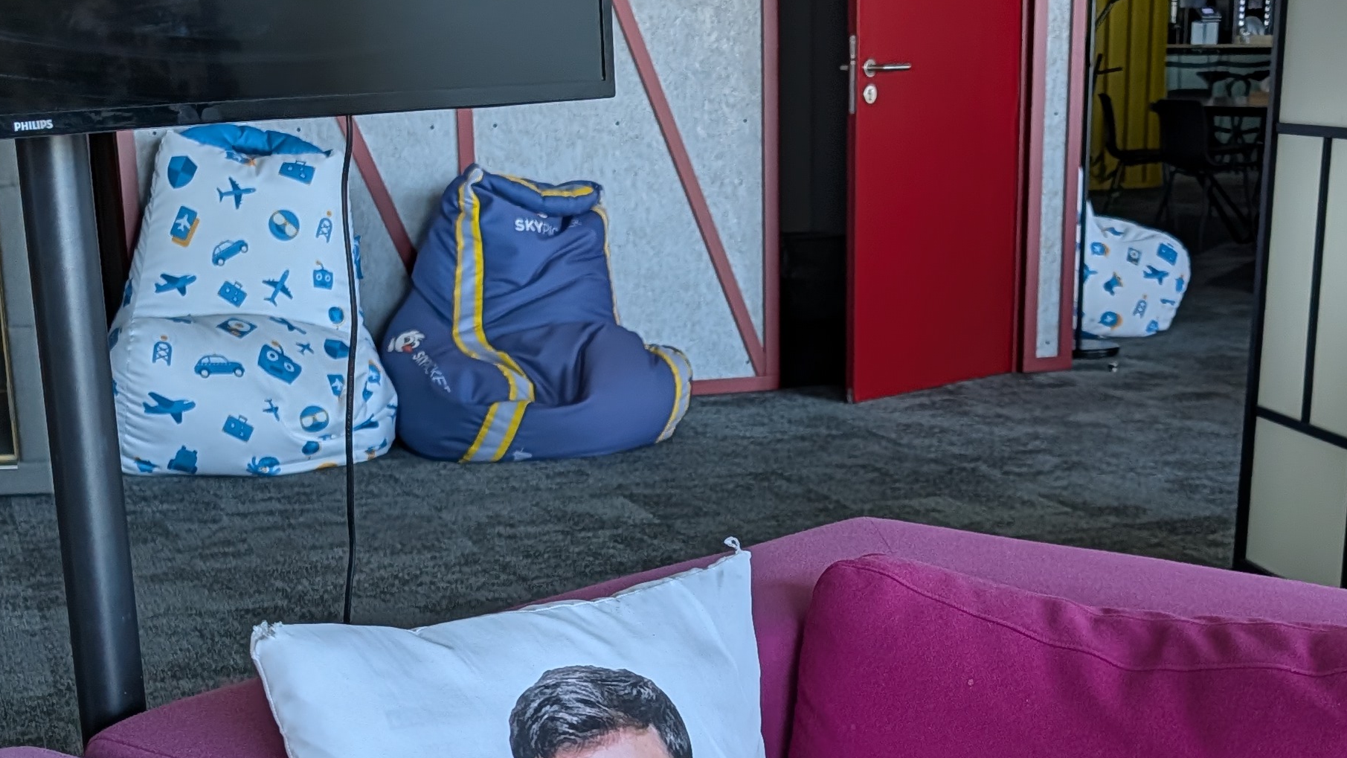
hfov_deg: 35.4
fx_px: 2107
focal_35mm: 59
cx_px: 736
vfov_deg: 19.9
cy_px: 716
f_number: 1.68
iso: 101
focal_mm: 6.9
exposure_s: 1/111
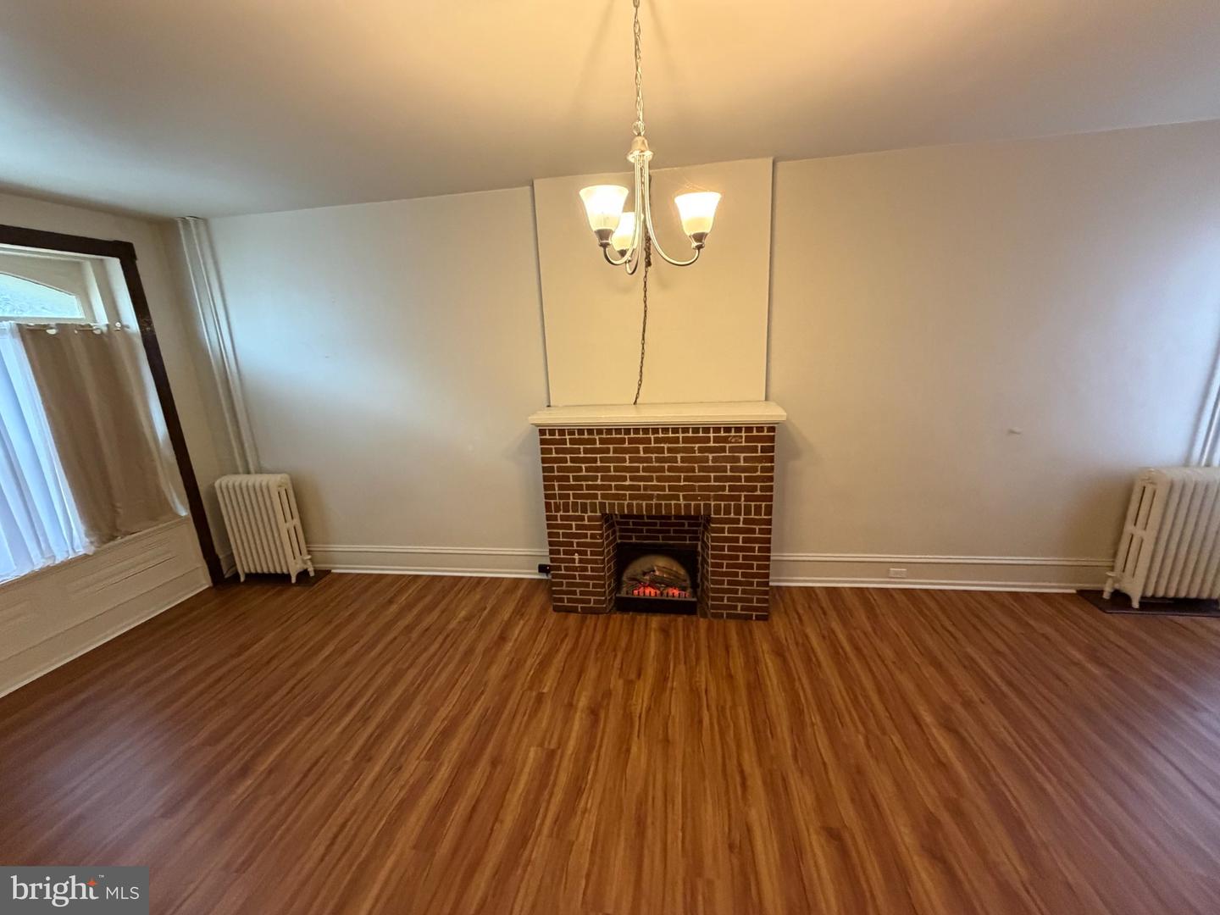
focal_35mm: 14
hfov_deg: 102.1
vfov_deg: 85.7
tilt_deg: -12.1
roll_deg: +3.2
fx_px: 493
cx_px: 610
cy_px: 458
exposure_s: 1/60
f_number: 2.2
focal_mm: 2.22
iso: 500
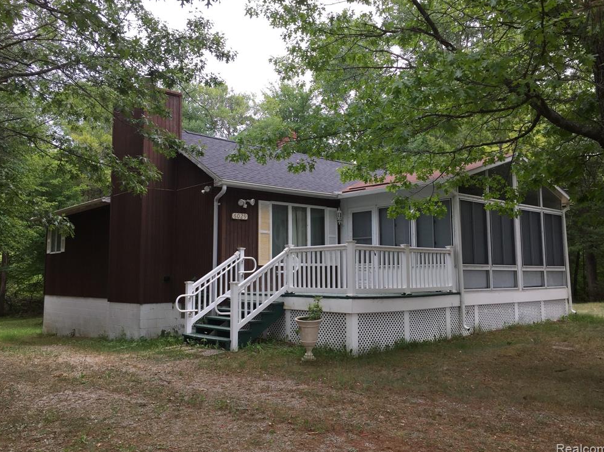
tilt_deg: +6.4
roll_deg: -0.6
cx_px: 306
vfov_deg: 46.8
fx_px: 523
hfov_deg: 60.0
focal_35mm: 30
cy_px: 225
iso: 32
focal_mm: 4.15
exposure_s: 1/557
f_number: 2.2
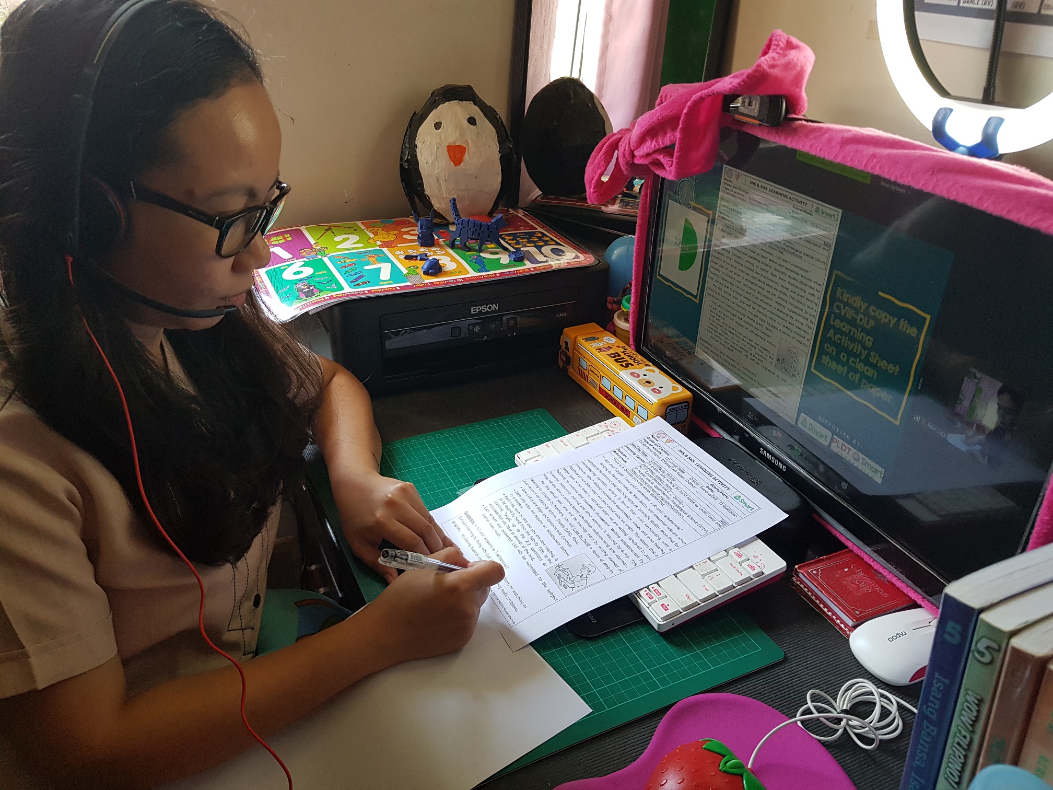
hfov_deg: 67.3
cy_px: 395
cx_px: 526
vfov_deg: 53.1
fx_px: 791
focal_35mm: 26
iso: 125
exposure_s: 1/60
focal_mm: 4.3
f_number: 1.7
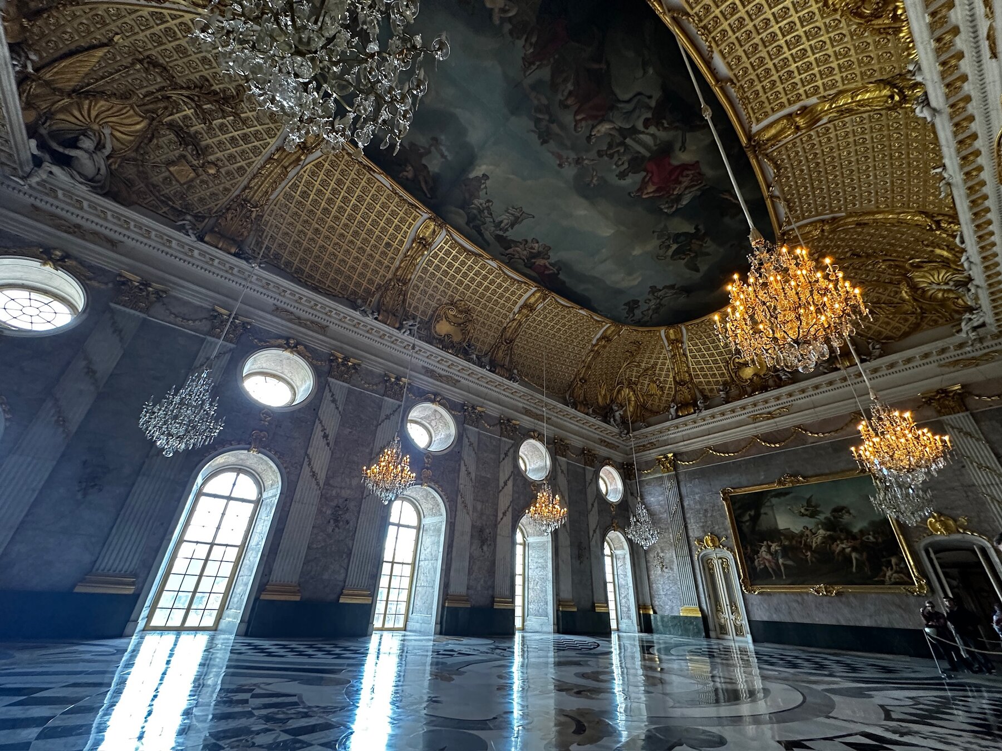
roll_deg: -2.6
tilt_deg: +30.1
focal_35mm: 14
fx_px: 405
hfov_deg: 102.1
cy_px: 376
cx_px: 501
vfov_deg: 85.7
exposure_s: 1/50
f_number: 2.2
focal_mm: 2.22
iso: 250
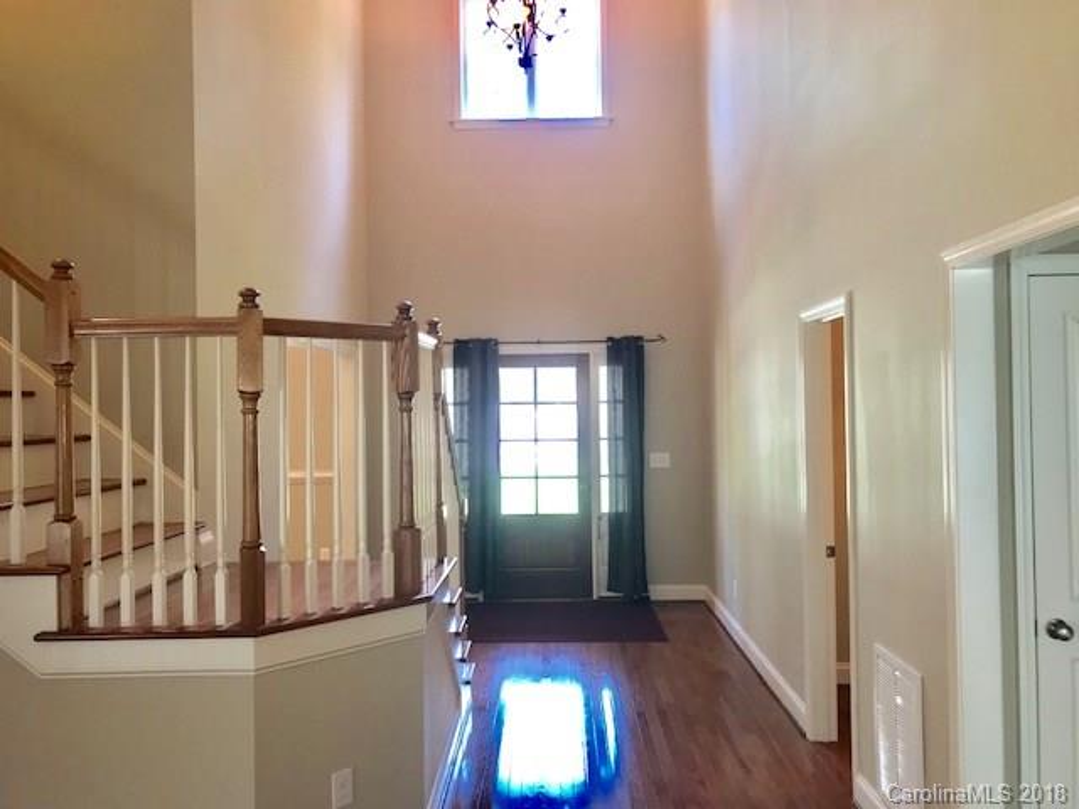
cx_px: 540
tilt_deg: +1.1
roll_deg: +0.8
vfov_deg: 49.7
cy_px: 404
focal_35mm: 28
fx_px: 873
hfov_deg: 63.4
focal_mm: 3.99
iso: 50
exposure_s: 1/30
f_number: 1.8
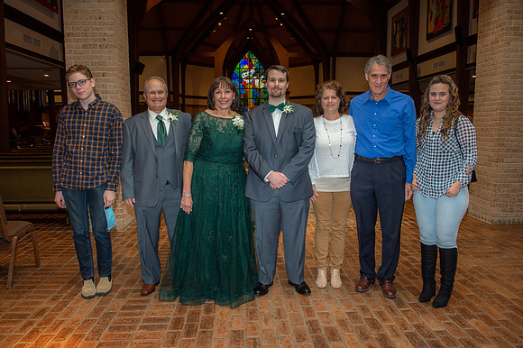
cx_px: 262
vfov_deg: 46.4
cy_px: 174
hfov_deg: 65.5
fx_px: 407
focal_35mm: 28
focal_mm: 28
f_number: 5.6
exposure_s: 1/160
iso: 1250
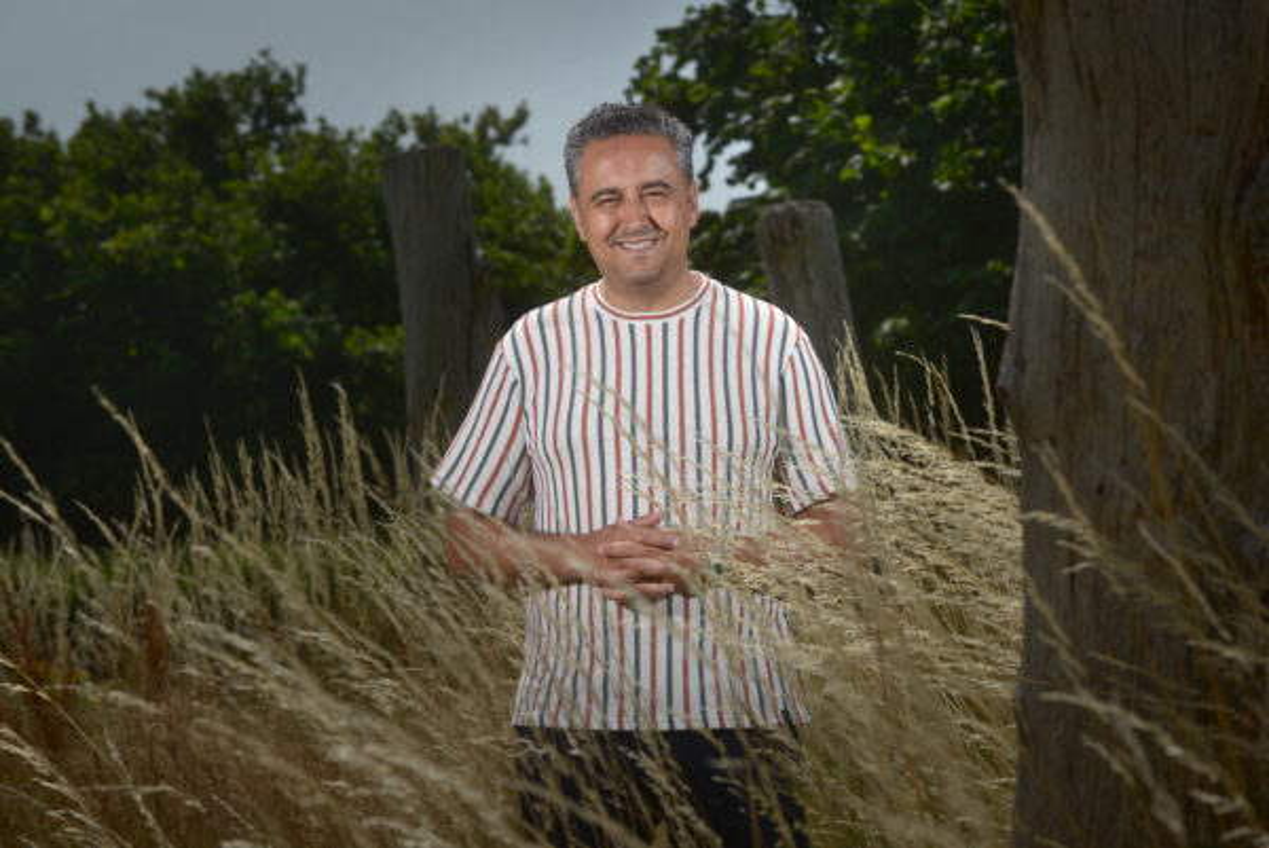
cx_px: 634
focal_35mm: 160
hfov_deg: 12.8
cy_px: 424
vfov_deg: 8.6
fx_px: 5644
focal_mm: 160
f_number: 14
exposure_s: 1/200
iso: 50
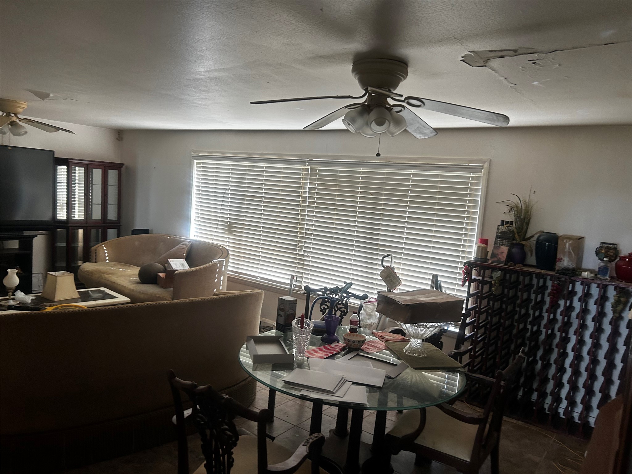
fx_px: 475
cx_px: 316
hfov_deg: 67.3
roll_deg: -4.7
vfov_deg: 53.1
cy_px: 237
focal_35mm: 26
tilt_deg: -3.3
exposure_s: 1/94
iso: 125
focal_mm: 5.7
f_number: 1.5
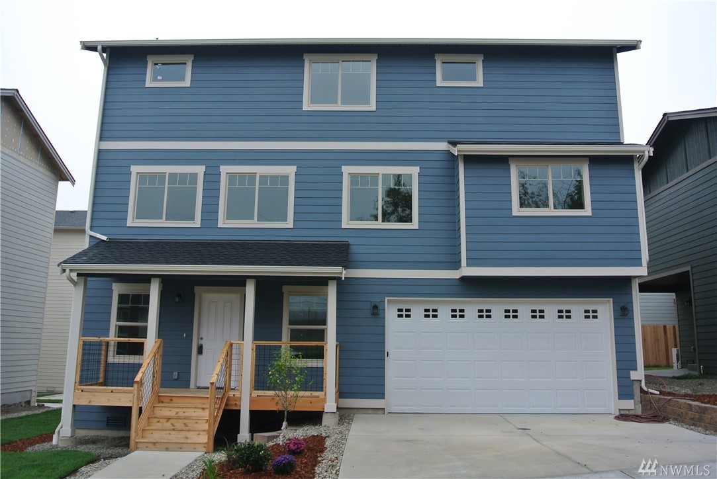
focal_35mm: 30
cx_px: 358
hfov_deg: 61.9
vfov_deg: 43.7
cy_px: 240
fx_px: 598
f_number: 4
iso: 100
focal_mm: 11.4
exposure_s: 1/250
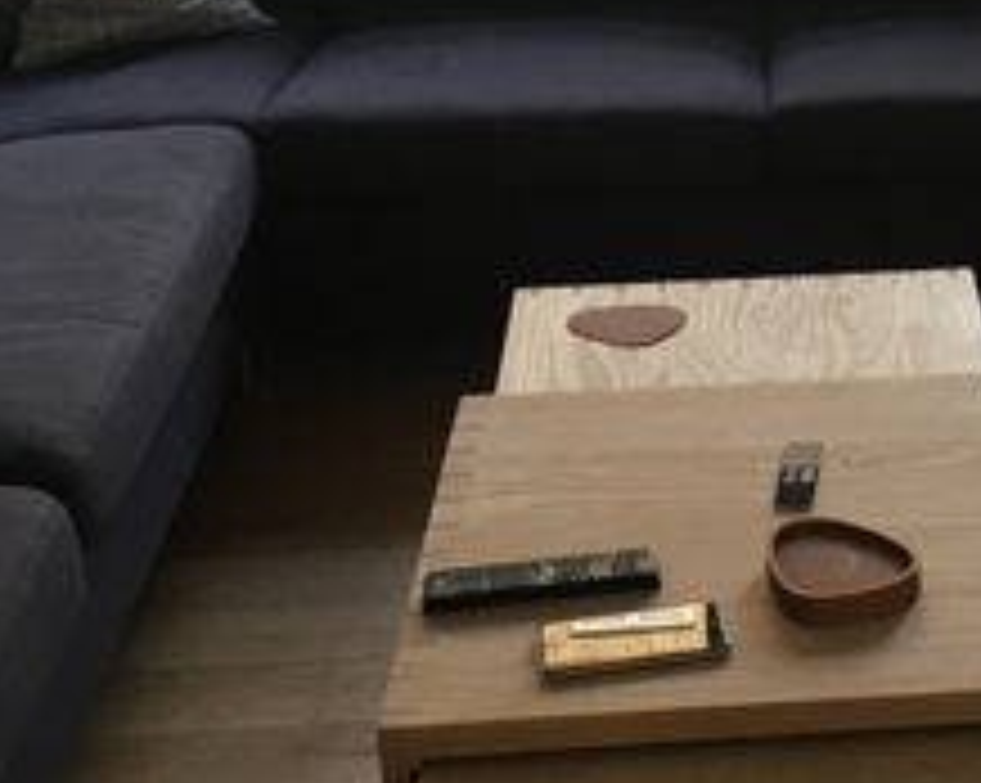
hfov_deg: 23.3
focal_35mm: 78
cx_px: 1017
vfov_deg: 19.5
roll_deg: -0.3
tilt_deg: -22.3
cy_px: 225
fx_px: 2263
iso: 80
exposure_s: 1/33
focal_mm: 4.15
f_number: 2.2
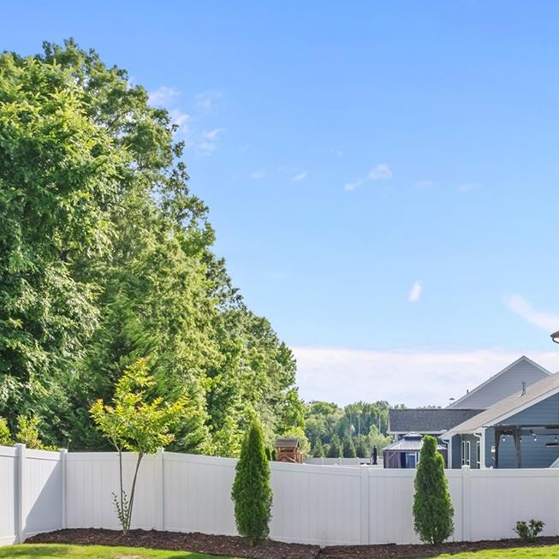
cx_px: 370
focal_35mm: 40
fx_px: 731
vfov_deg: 40.0
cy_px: 456
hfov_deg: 41.4
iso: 200
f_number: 9
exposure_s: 1/60
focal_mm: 10
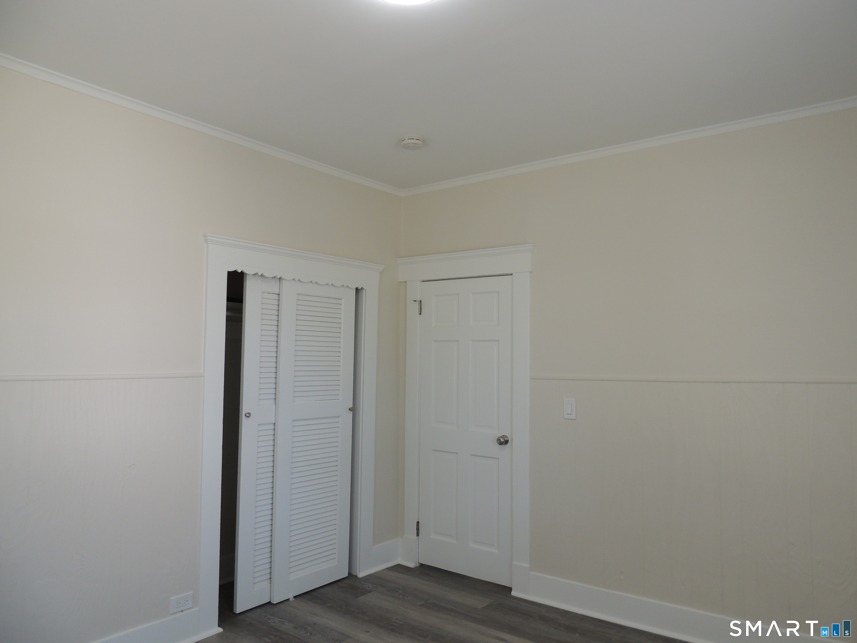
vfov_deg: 56.8
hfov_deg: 71.6
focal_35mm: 24
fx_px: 594
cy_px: 322
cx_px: 428
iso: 125
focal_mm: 4.3
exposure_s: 1/30
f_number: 3
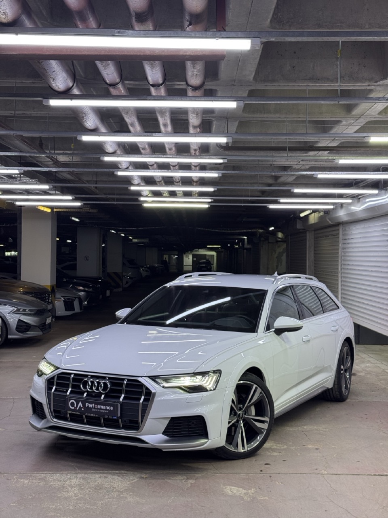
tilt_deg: +0.4
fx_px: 717
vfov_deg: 39.7
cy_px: 259
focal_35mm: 48
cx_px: 194
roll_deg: -1.0
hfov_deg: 30.3
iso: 100
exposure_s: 1/100
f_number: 1.78
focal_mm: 6.76
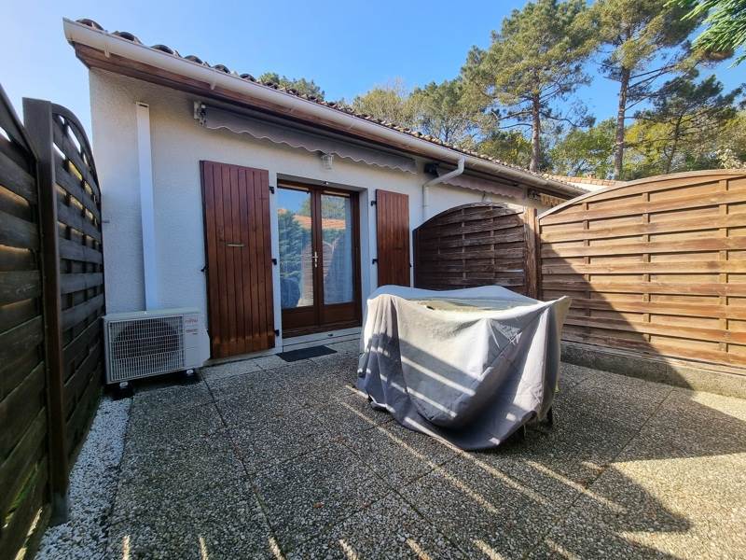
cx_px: 373
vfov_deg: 89.9
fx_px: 280
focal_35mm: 13
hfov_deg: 106.2
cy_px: 280
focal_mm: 2.2
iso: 50
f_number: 2.2
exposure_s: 1/668
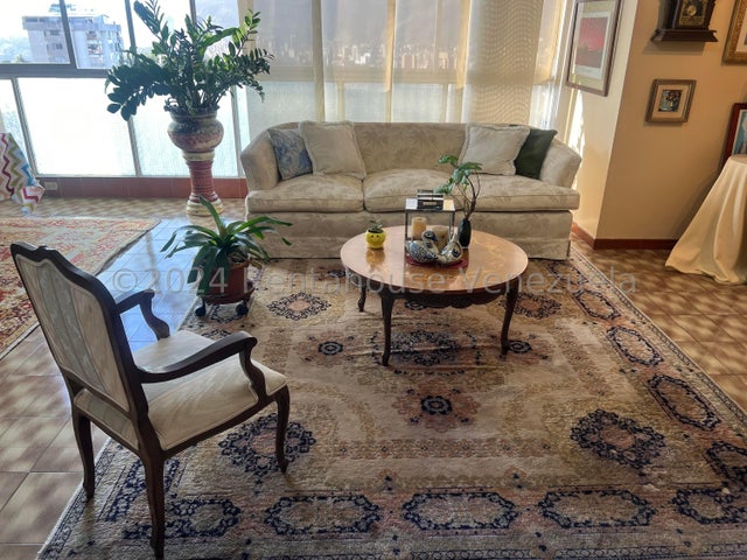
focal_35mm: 26
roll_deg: -0.4
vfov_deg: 53.1
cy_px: 280
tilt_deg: -24.1
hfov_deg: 67.3
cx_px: 374
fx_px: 561
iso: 80
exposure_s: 1/120
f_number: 1.5
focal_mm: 5.7
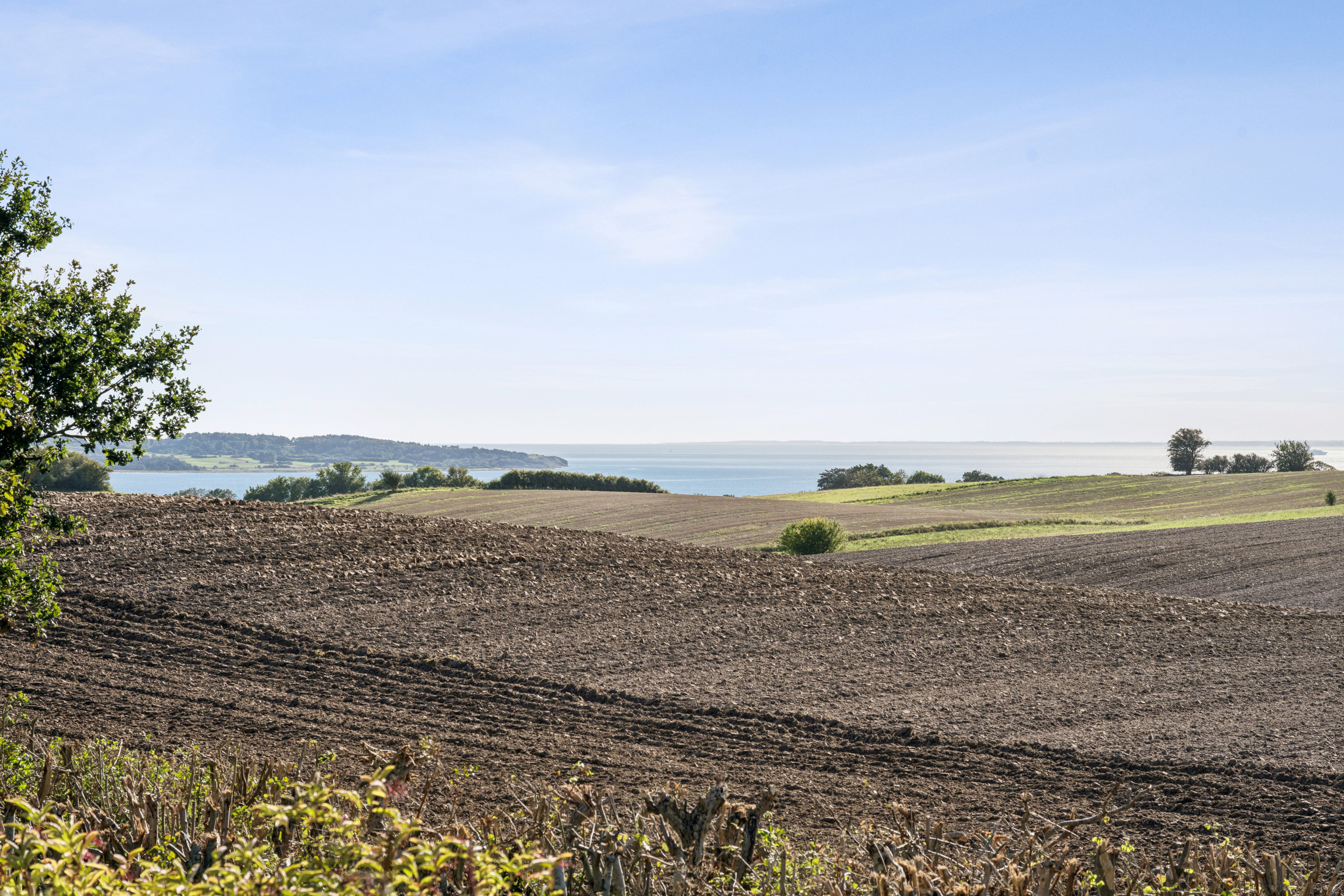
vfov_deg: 17.9
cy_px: 448
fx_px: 2837
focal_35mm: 76
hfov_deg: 26.7
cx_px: 672
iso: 200
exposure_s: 1/800
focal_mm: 76
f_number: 8
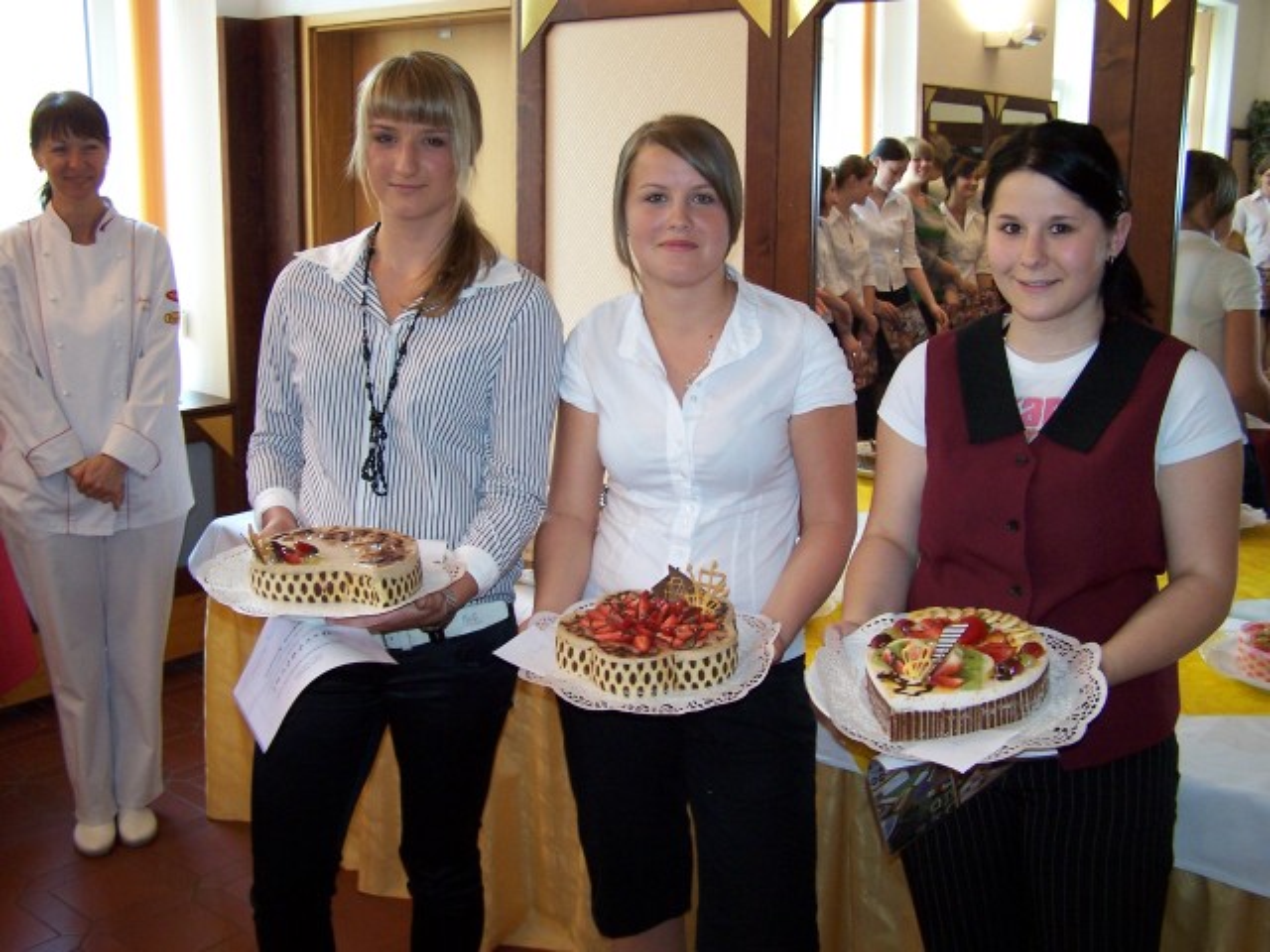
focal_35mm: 38
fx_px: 1394
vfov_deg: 37.7
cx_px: 635
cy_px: 476
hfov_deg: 49.0
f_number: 2.8
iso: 140
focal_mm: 6.3
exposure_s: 1/60
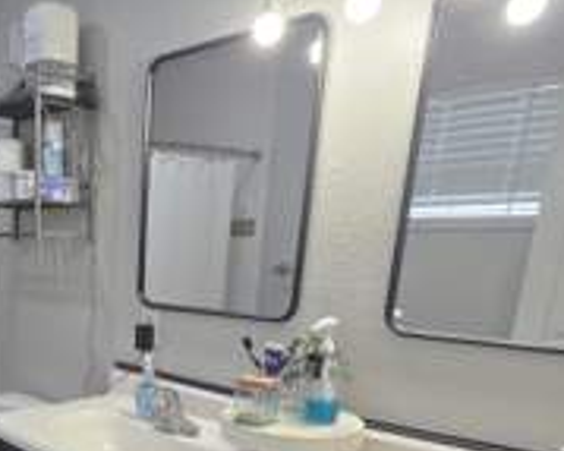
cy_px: 427
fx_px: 567
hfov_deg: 48.5
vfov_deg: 39.4
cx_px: 79
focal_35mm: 34
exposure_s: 1/60
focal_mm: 2.2
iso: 80
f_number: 2.2
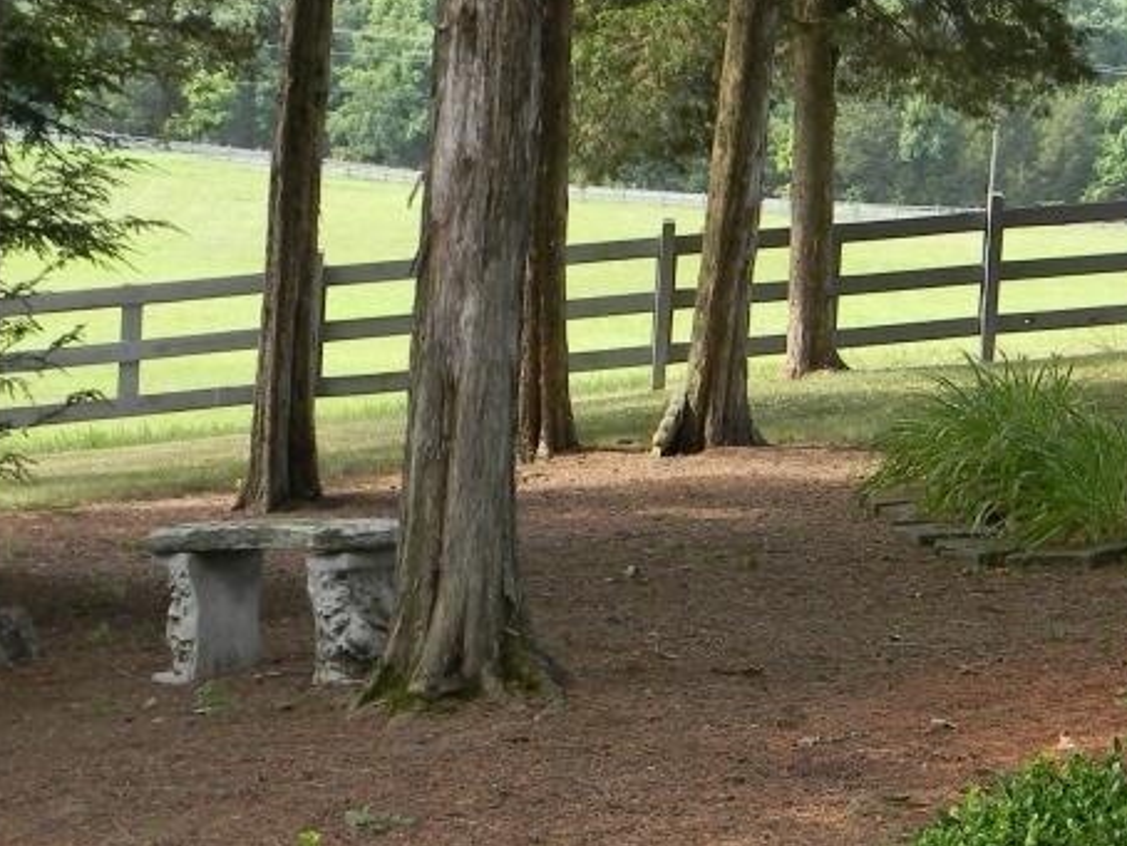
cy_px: 300
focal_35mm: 106
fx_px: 3453
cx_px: 1125
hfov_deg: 18.1
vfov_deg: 14.0
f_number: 3.9
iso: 80
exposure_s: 1/103
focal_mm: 8.6
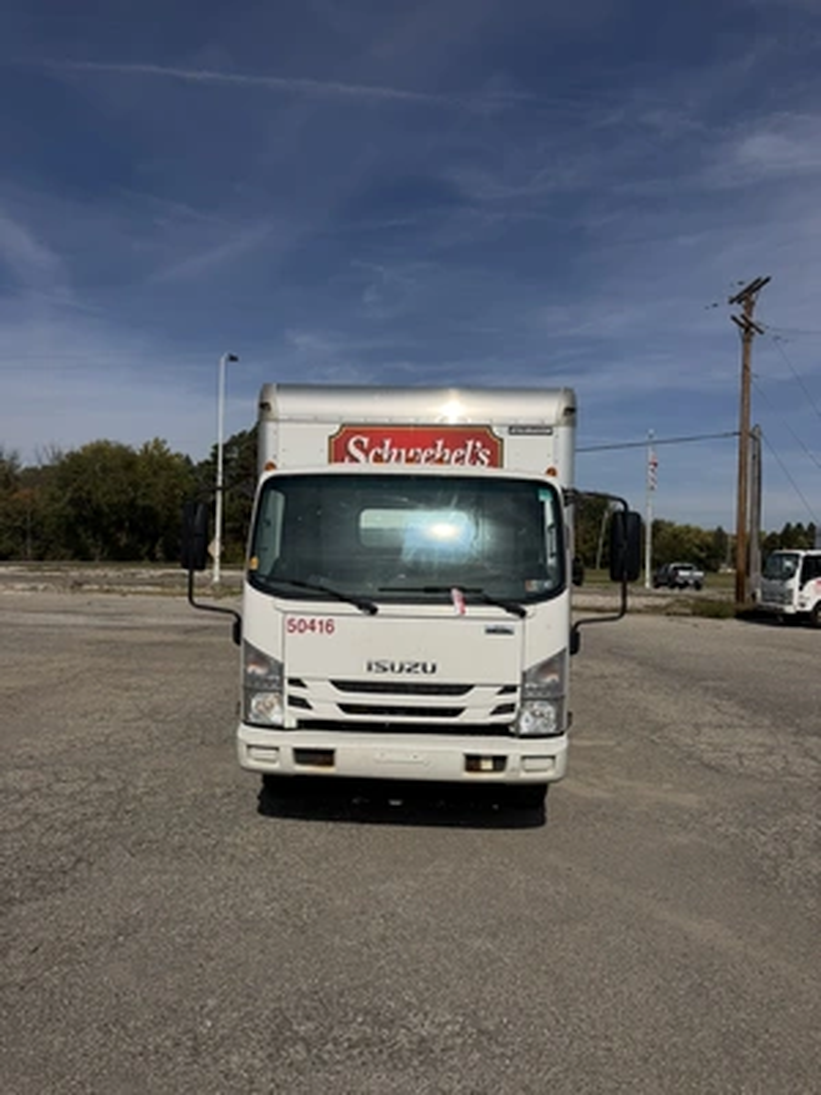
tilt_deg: +2.7
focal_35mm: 24
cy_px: 548
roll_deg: -2.0
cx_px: 410
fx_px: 759
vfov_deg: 71.6
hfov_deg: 56.8
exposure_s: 1/14286
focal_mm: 6.76
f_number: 1.78
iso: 100
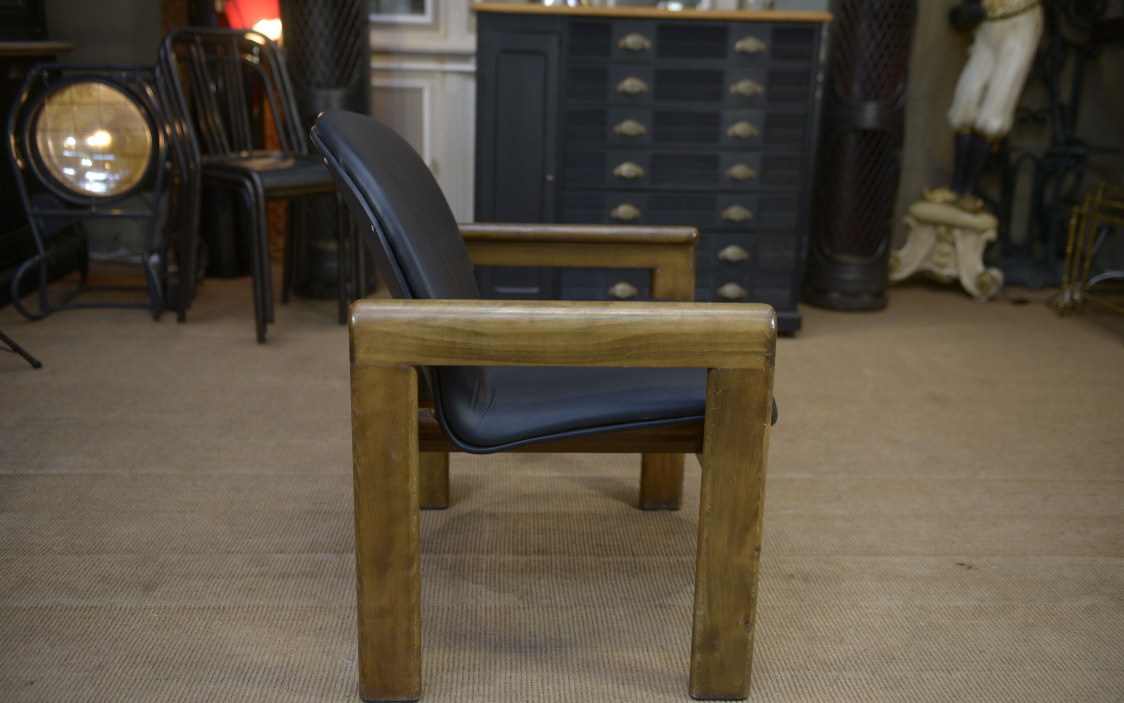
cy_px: 347
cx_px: 560
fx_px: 1072
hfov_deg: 55.3
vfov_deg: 36.3
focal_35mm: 35
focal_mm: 34
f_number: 3.2
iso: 320
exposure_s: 1/50
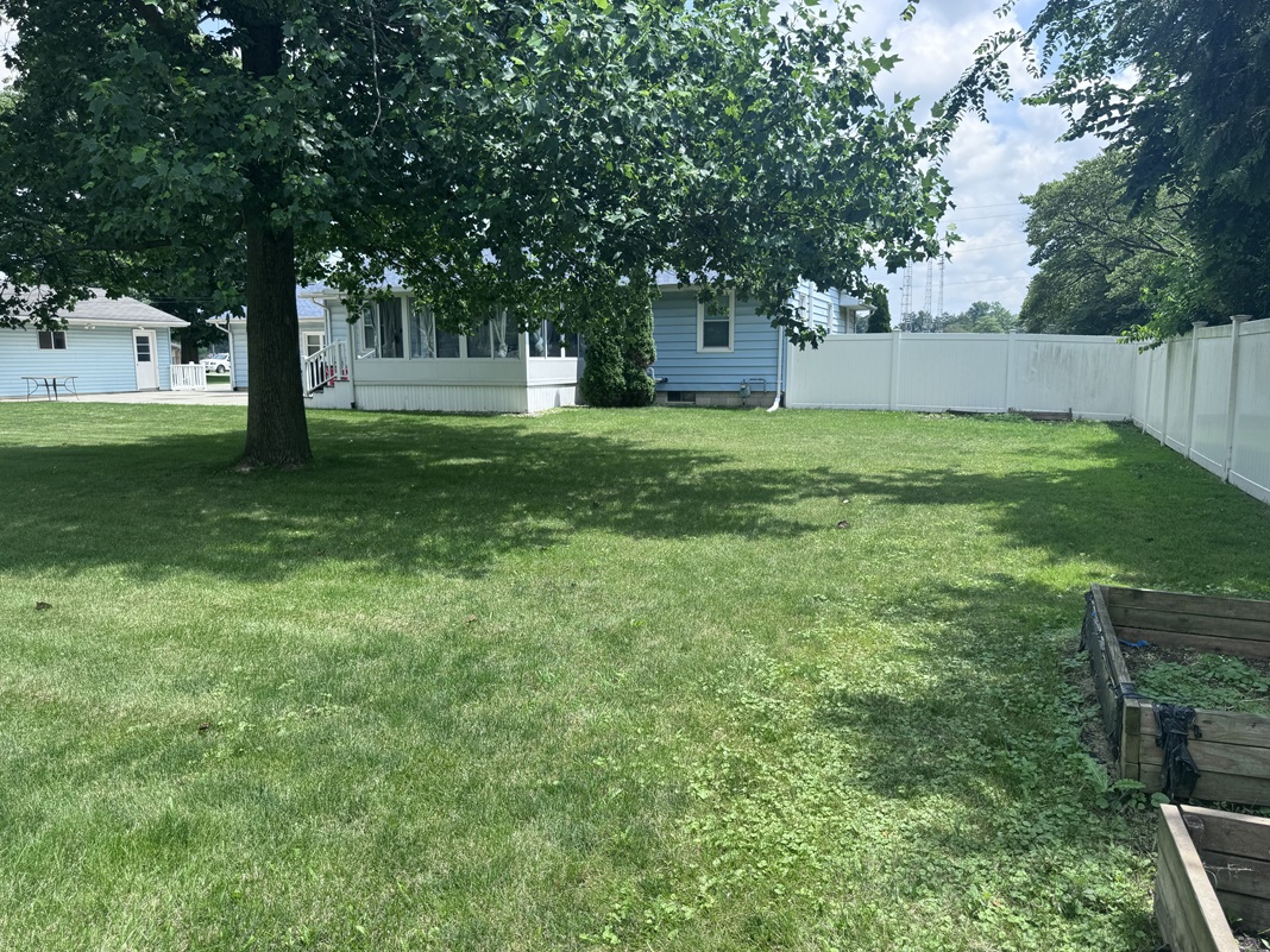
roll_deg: -0.1
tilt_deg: -8.0
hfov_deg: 71.6
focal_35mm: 24
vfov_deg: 56.8
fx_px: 881
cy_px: 476
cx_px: 635
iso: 80
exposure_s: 1/1980
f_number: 1.78
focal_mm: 6.76
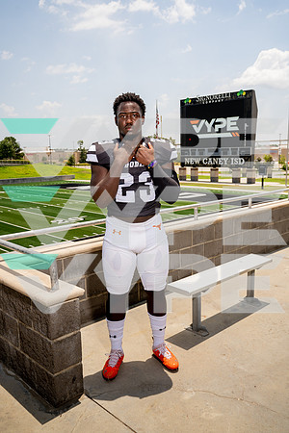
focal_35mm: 31
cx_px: 144
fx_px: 373
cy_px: 216
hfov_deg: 42.3
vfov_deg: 60.3
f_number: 7.1
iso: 100
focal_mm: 31
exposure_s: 1/250
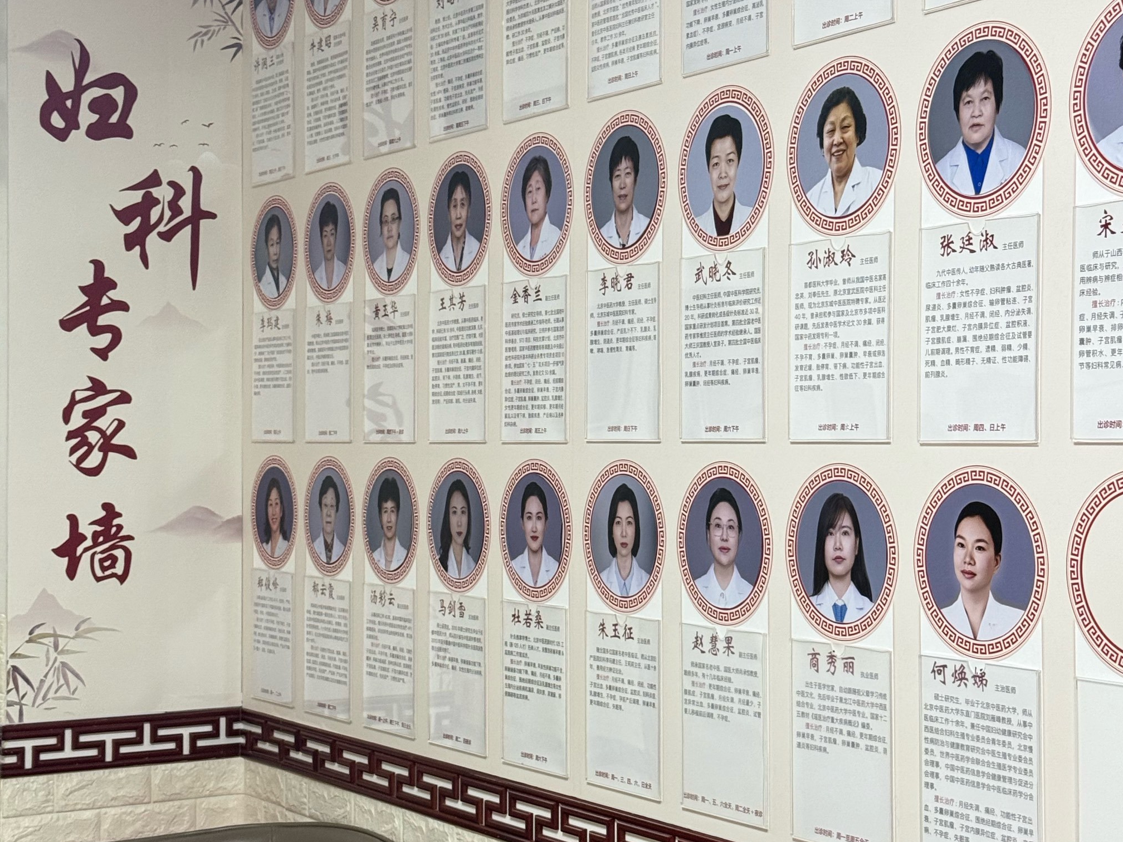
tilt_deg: +0.0
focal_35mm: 65
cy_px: 439
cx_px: 569
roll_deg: -1.0
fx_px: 2109
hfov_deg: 29.8
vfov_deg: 22.6
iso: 200
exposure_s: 1/50
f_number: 1.78
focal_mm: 6.76
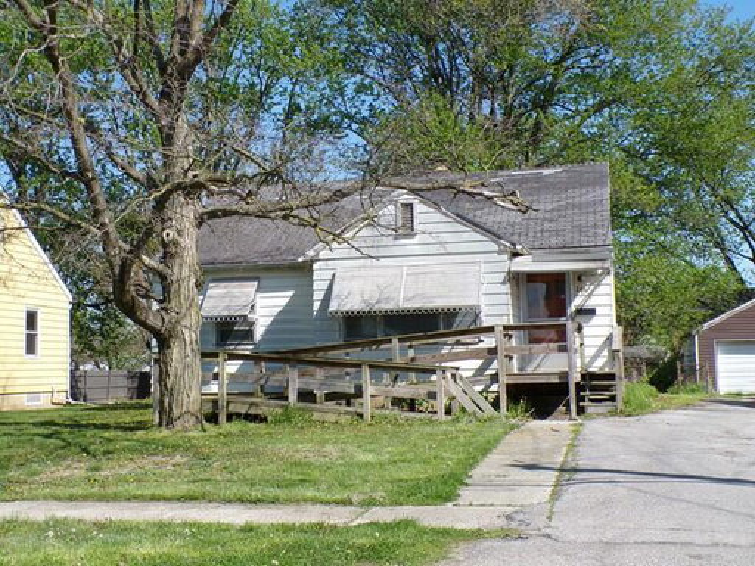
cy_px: 283
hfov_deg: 44.8
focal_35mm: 42
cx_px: 378
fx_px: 916
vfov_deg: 34.3
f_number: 5.1
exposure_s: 1/320
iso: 100
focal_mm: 7.6
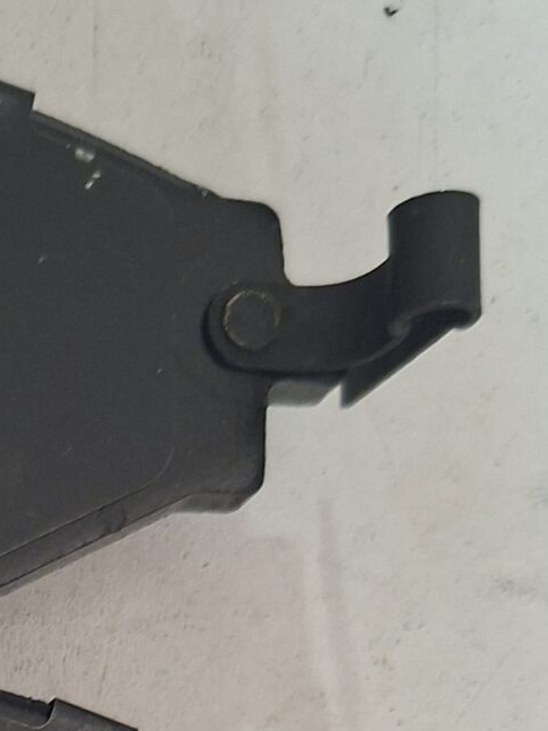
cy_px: 1227
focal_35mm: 91
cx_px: -359
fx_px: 1921
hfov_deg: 14.7
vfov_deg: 18.1
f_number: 1.8
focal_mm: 5.54
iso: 400
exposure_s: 1/30
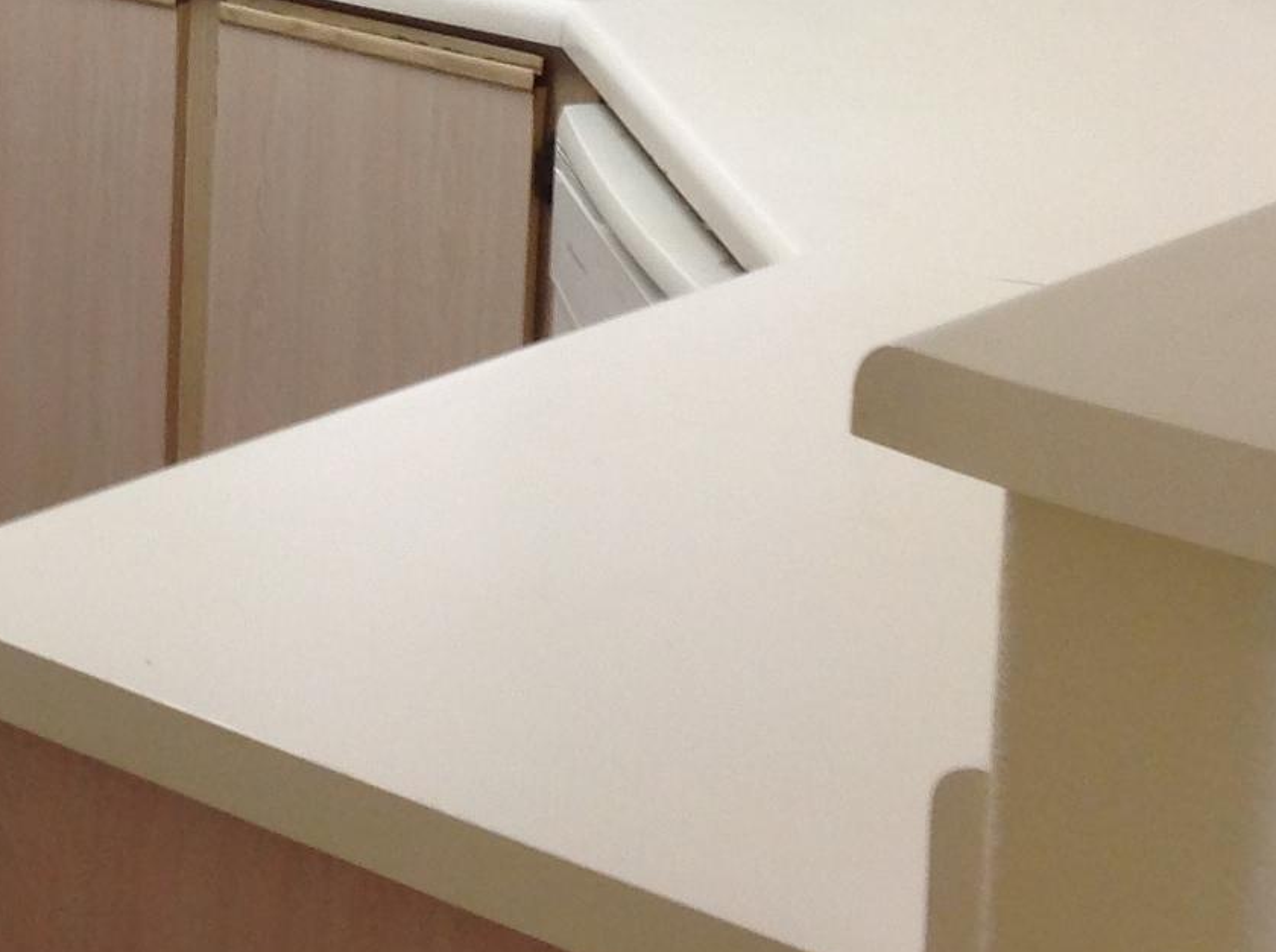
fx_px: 3974
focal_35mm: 108
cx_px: 38
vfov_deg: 13.3
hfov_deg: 17.8
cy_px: -235
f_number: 2.4
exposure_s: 1/20
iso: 64
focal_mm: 4.28
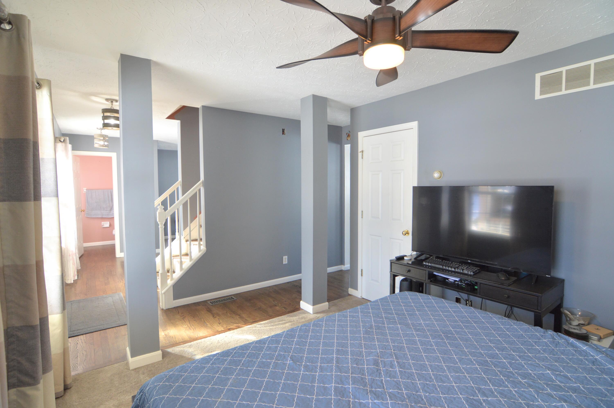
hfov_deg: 95.0
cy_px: 204
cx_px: 307
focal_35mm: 16
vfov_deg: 71.9
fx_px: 281
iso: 400
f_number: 5
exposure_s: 1/100
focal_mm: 11
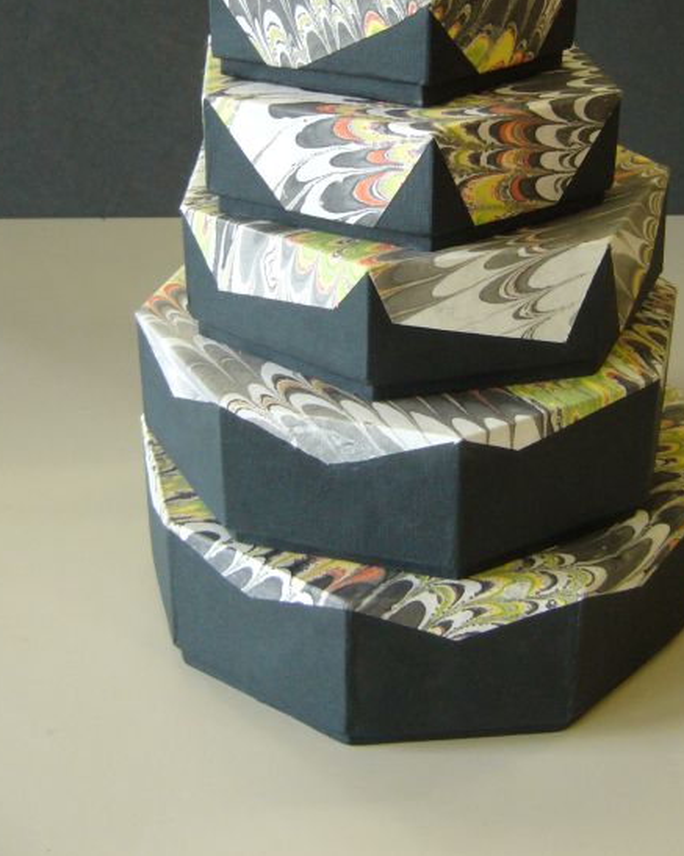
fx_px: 1266
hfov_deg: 30.2
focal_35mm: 50
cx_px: 398
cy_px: 250
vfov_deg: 36.8
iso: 200
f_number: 2.8
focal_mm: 5.8
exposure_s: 1/50
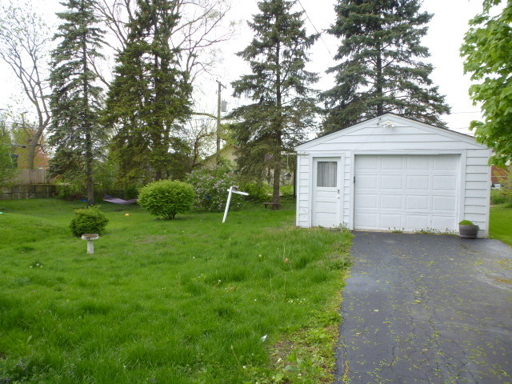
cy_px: 192
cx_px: 256
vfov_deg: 56.8
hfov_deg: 71.6
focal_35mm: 24
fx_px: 355
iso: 100
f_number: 3.3
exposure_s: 1/200
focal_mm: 4.3
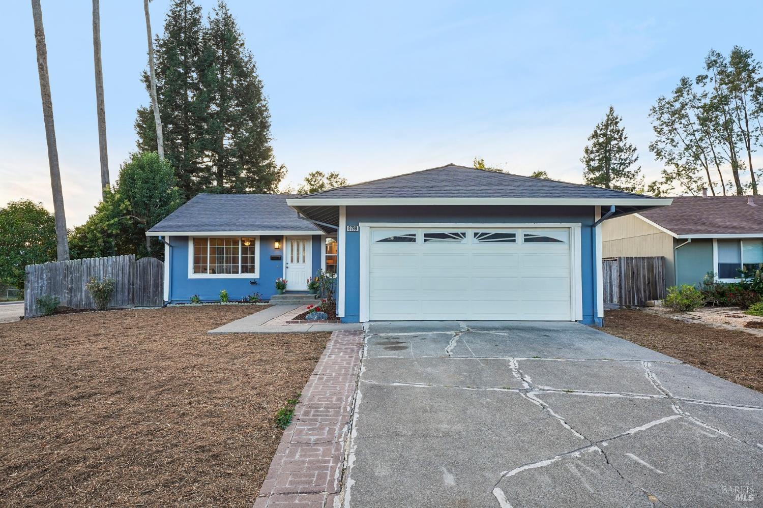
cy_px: 254
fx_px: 508
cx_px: 382
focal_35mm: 24
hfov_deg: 73.8
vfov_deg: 53.1
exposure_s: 1/80
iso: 640
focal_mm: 24
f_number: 9
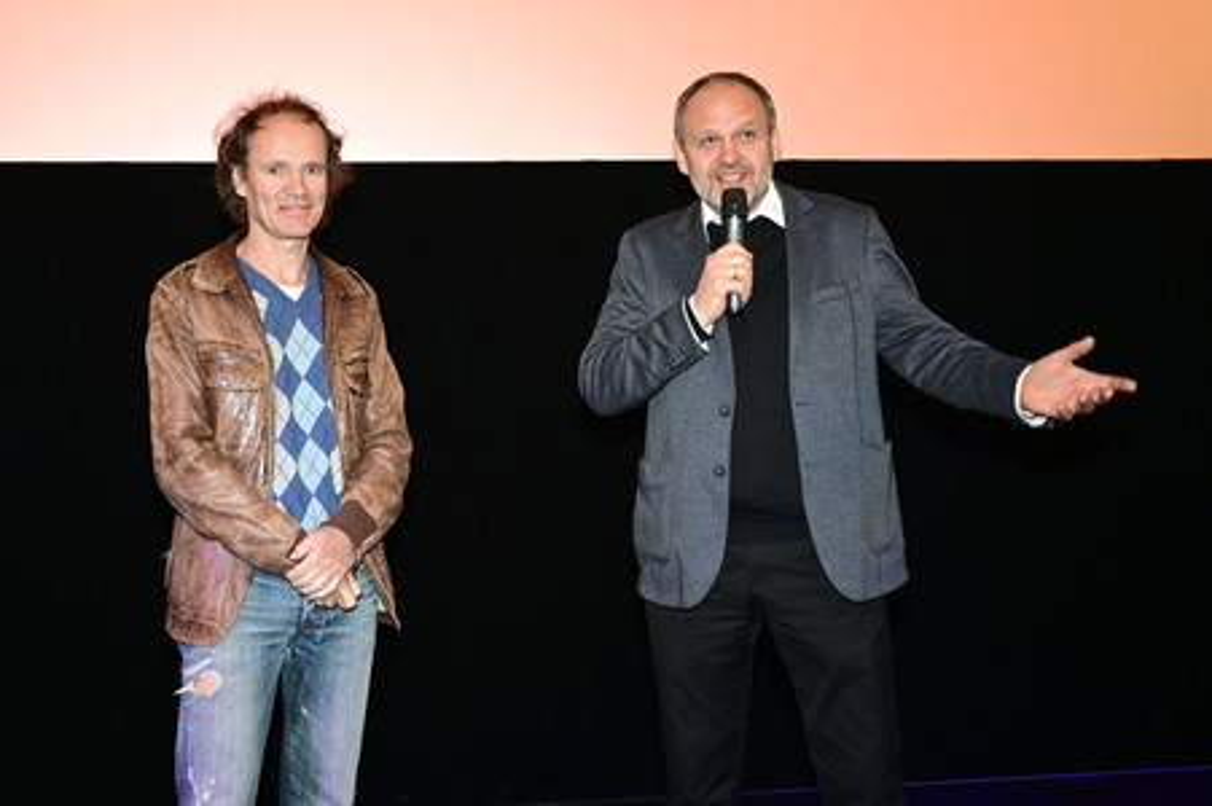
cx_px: 606
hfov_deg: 53.2
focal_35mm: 36
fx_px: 1211
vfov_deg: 36.8
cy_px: 403
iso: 4000
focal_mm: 36
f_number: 4
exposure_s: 1/200
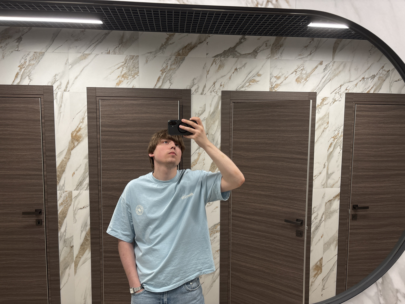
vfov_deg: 53.1
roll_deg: +0.0
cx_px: 202
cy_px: 152
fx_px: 304
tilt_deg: -4.8
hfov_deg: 67.3
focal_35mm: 26
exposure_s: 1/100
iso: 125
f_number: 1.6
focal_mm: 5.96
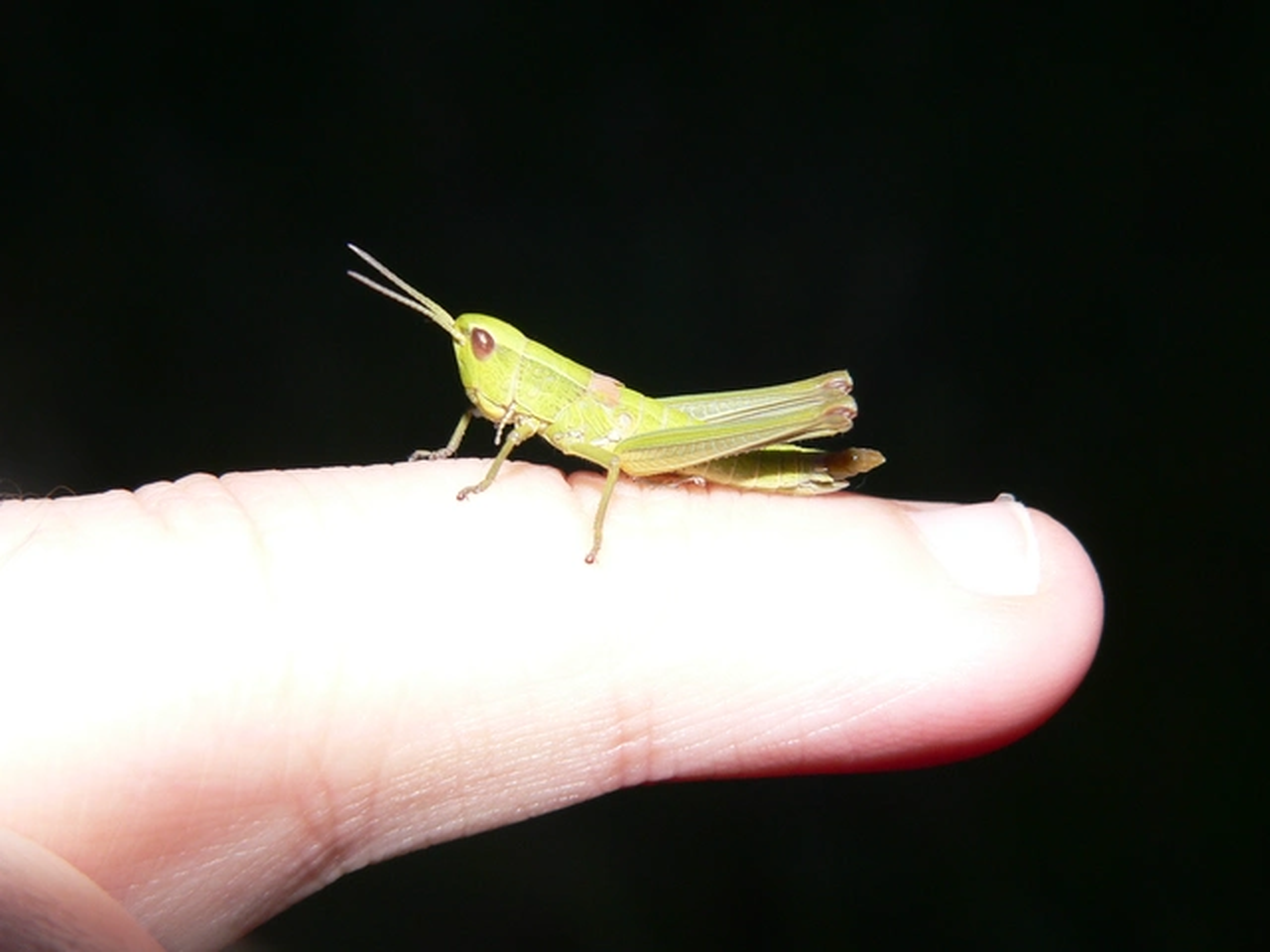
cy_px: 476
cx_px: 635
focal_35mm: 88
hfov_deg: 22.3
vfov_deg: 16.8
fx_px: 3229
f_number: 4
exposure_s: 1/60
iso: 100
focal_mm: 14.6
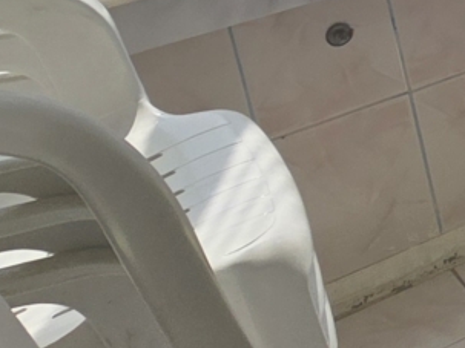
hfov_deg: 15.0
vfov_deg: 15.0
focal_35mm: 88
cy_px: -238
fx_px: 1182
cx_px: 1074
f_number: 1.9
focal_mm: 2.2
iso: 40
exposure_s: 1/1105
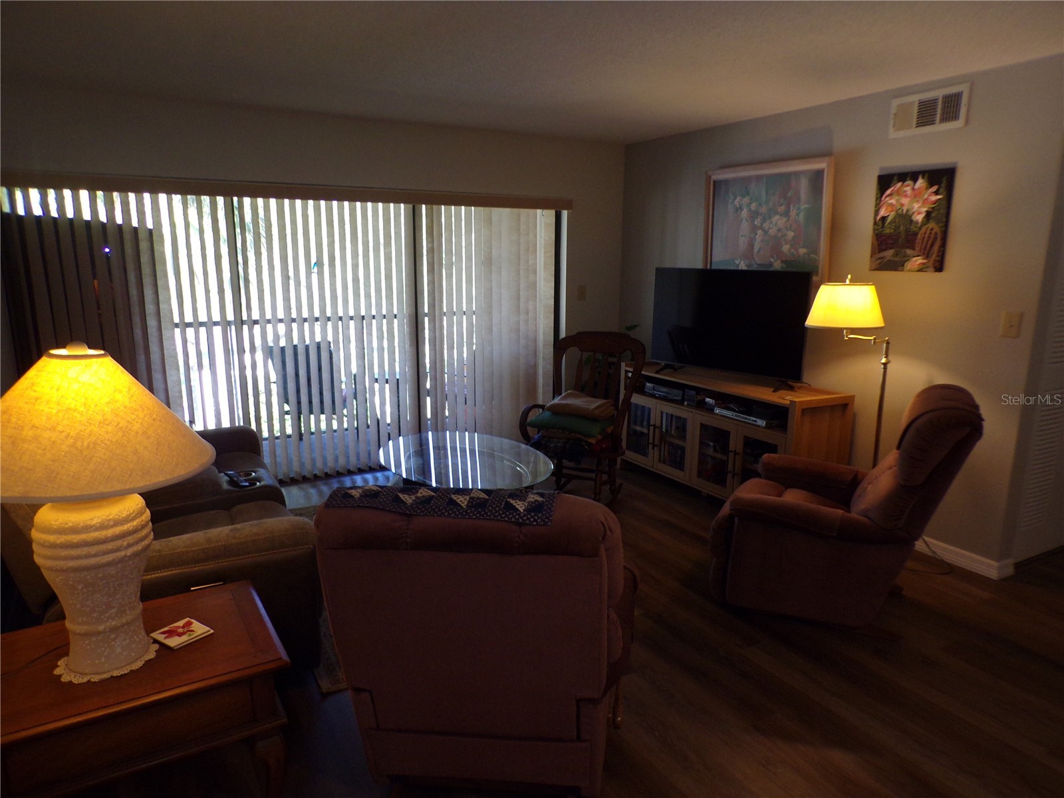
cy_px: 399
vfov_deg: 56.8
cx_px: 532
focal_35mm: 24
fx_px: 738
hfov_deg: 71.6
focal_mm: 4.3
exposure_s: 1/34
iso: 195
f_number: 3
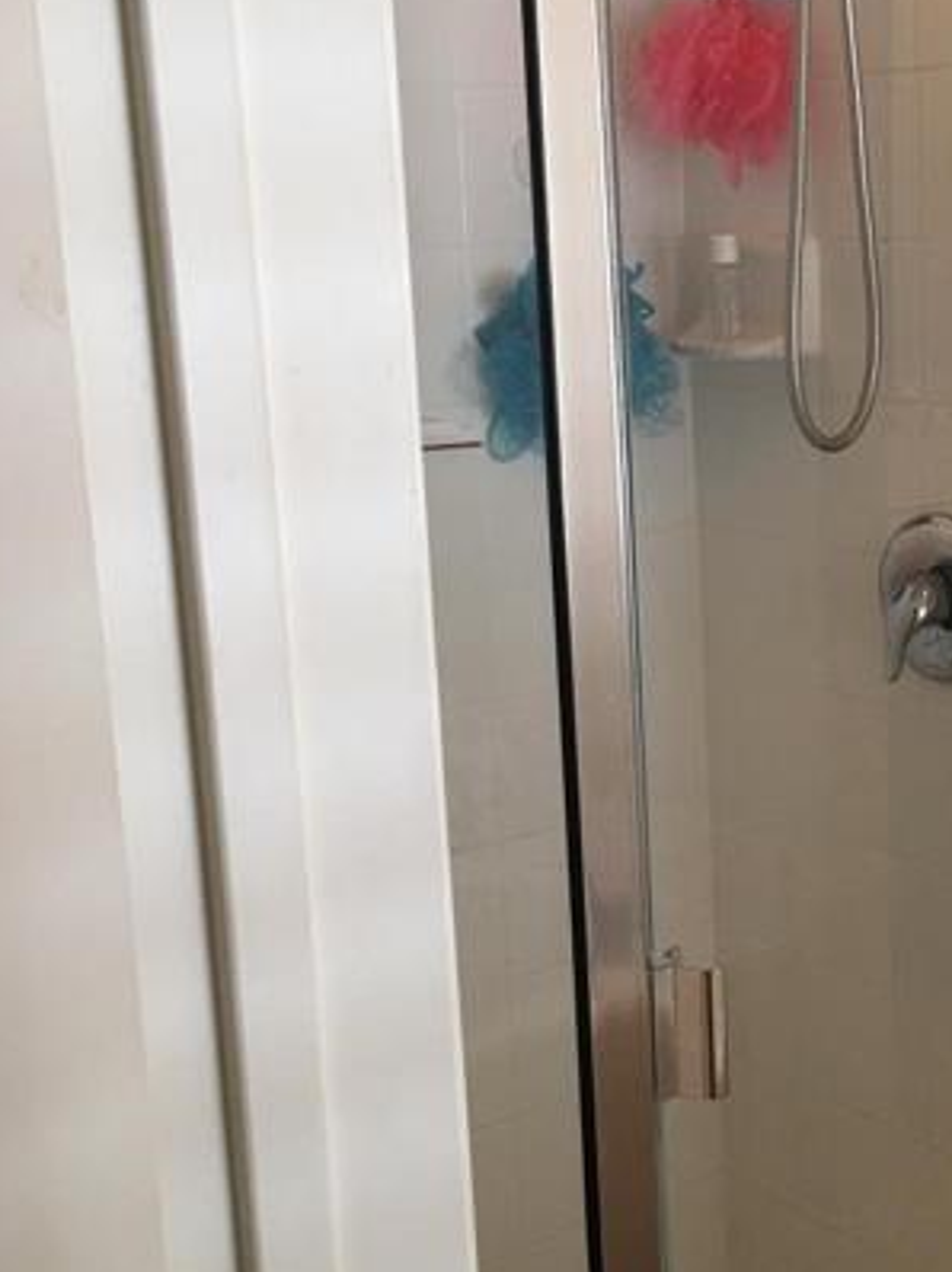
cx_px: 837
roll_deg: +2.0
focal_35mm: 56
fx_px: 2056
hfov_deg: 25.4
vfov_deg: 34.4
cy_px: 642
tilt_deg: -11.8
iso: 25
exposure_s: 1/15
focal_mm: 4.15
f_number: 2.2
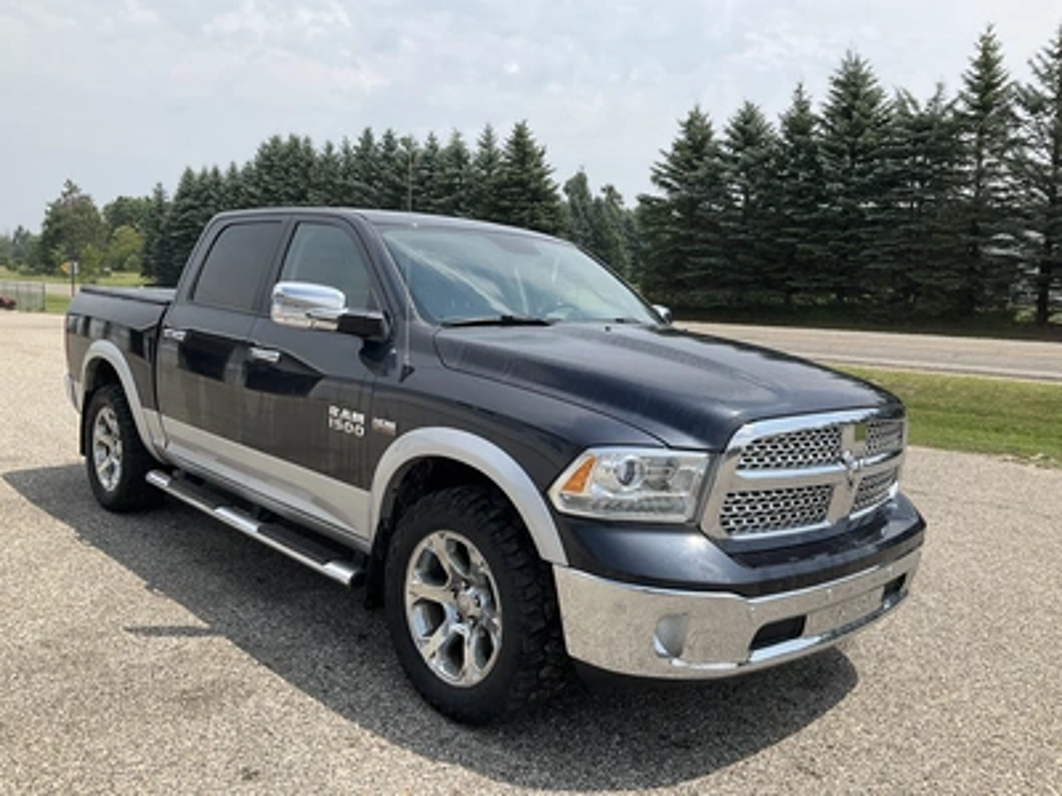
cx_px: 531
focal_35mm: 29
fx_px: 890
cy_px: 398
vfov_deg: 48.2
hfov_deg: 61.7
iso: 25
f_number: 1.8
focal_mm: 3
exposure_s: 1/1912
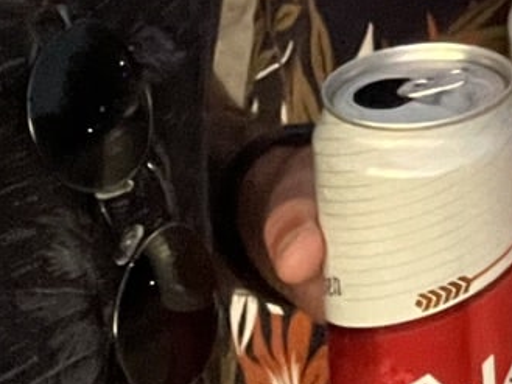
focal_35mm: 143
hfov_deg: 13.3
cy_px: -765
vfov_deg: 8.6
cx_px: 658
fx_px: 2116
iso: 500
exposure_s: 1/30
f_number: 2.2
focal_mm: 2.71
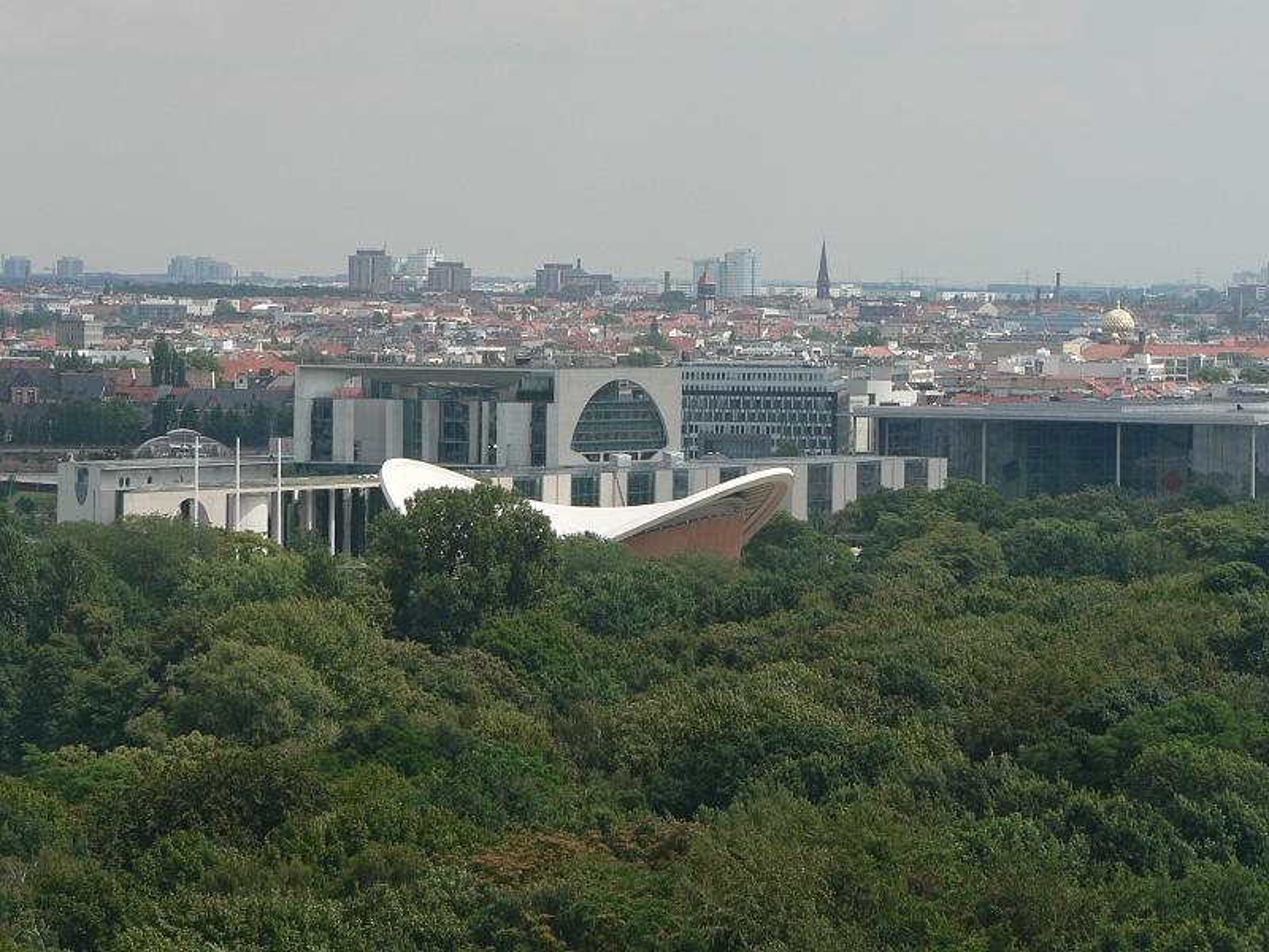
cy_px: 476
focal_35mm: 201
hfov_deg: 9.8
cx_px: 634
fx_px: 7369
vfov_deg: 7.4
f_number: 5.6
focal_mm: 33.5
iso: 80
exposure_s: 1/400
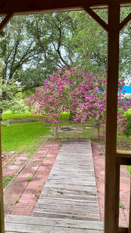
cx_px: 54
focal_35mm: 32
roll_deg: +2.0
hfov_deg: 36.6
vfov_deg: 61.0
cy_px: 117
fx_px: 198
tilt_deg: -7.3
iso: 80
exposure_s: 1/562
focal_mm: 6.76
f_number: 1.78
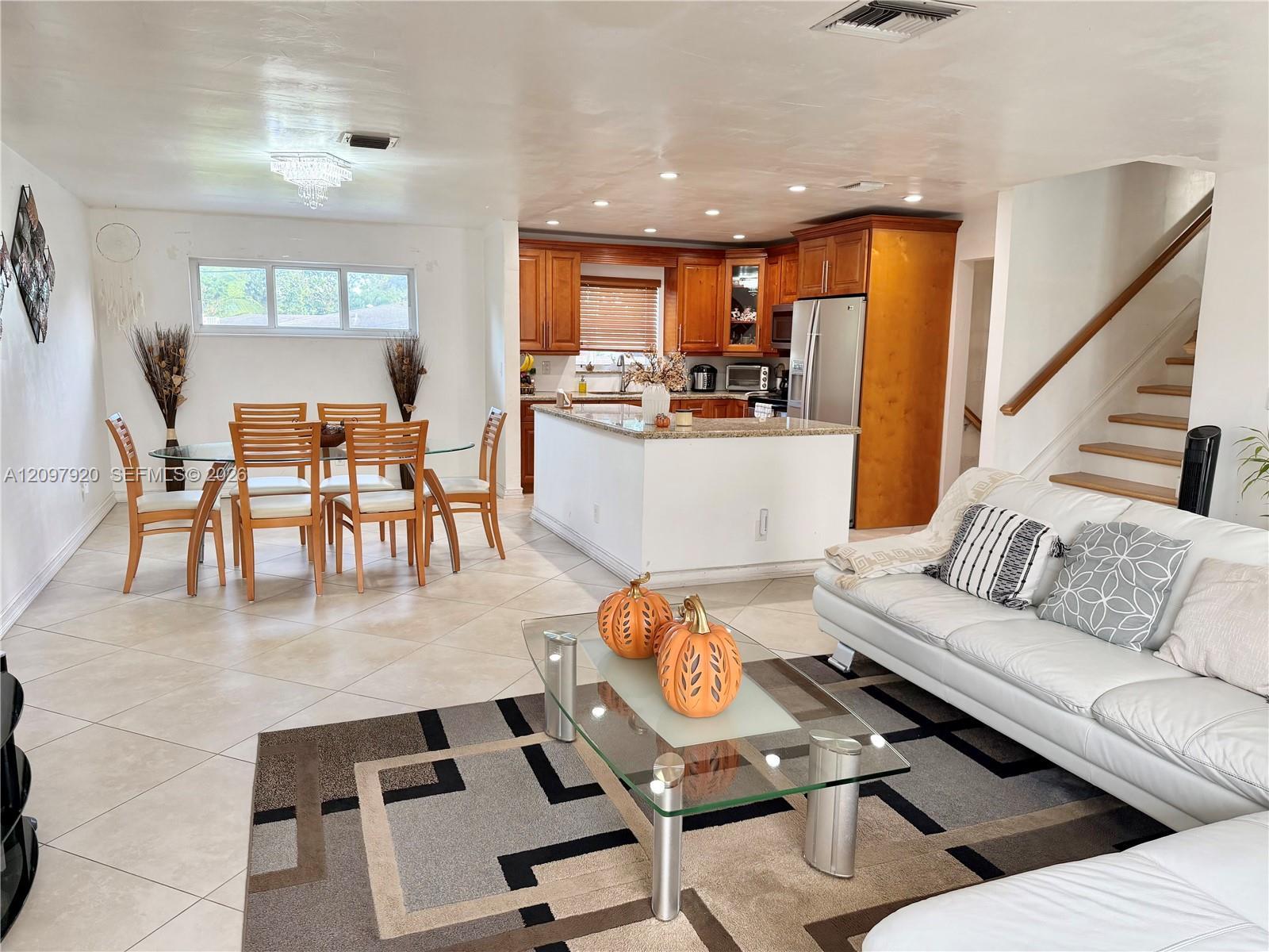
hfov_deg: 71.6
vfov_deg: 56.8
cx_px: 634
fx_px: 880
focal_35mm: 24
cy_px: 476
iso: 200
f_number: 1.78
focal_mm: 6.76
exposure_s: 1/120
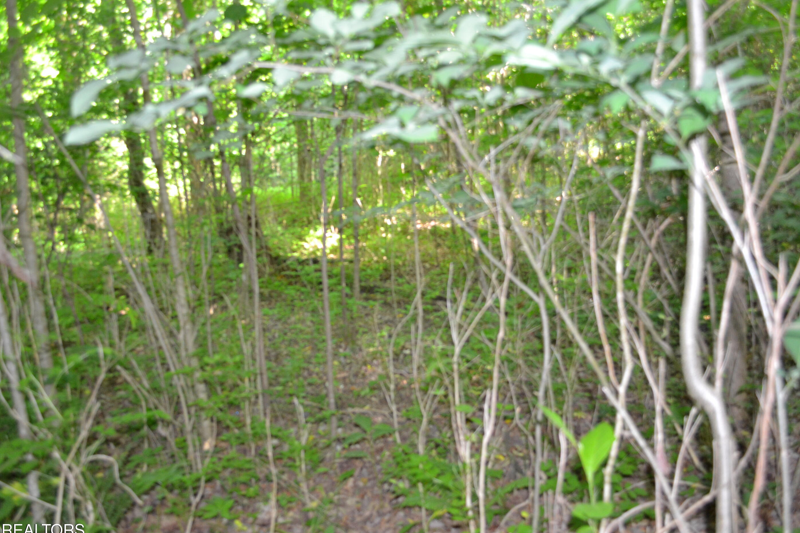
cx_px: 393
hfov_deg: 63.7
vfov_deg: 45.0
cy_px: 270
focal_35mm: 29
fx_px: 644
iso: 1100
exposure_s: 1/60
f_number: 3.5
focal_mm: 18
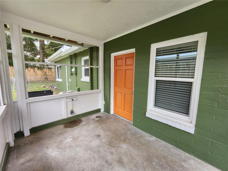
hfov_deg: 106.2
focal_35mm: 13
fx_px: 86
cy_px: 86
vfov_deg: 89.9
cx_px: 114
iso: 160
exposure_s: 1/60
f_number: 2.2
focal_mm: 2.2
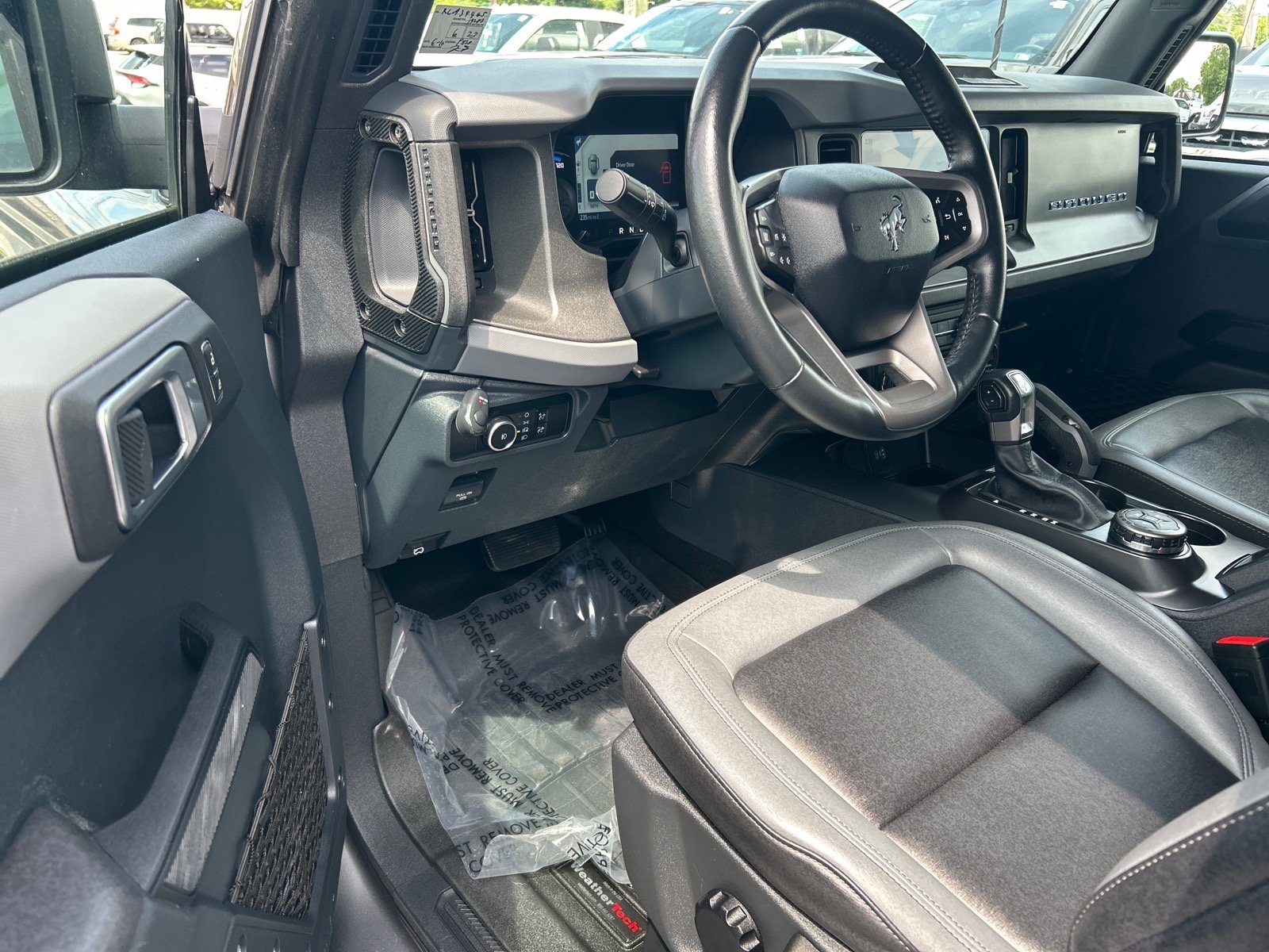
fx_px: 953
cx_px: 634
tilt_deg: -22.2
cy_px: 476
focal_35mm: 26
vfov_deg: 53.1
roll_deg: -1.4
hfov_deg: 67.3
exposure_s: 1/129
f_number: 1.5
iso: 32
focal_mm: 5.7
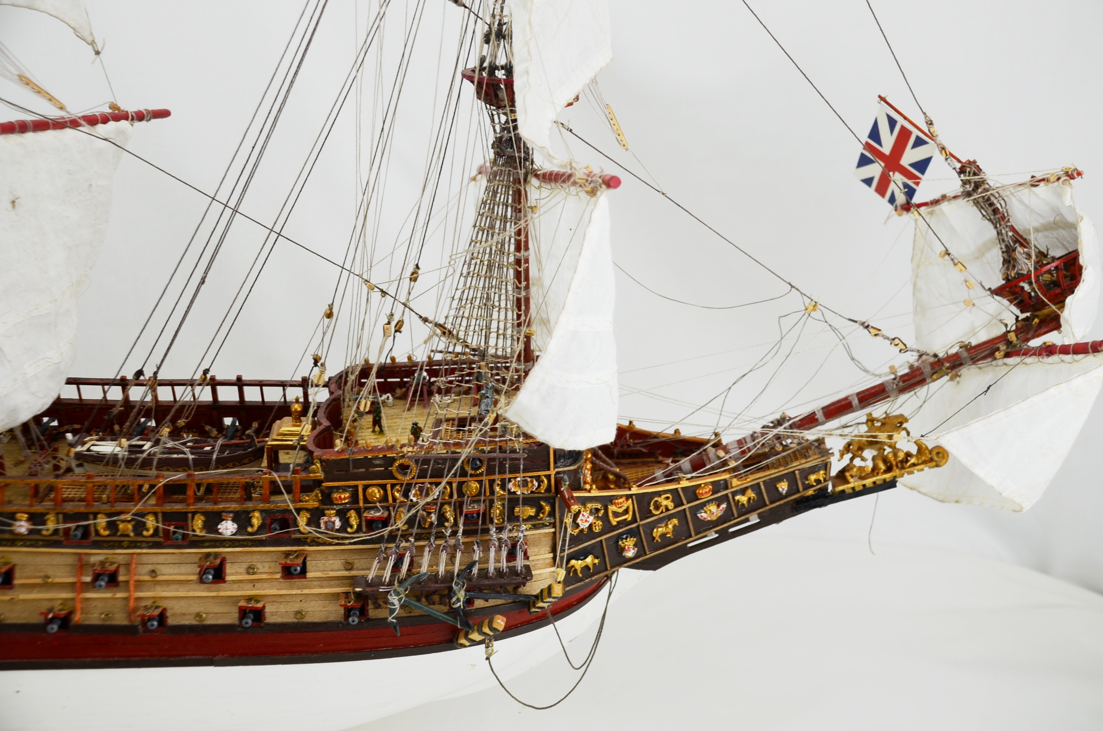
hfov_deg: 41.2
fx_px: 1468
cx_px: 552
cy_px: 366
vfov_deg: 28.0
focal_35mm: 48
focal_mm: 32
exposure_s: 1/60
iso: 100
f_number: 4.2
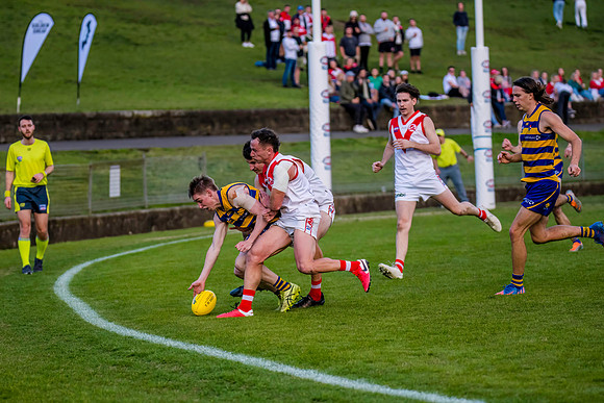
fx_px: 3099
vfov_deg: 7.4
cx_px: 277
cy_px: 219
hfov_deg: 11.1
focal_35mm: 185
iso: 1250
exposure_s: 1/1600
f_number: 4
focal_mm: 170
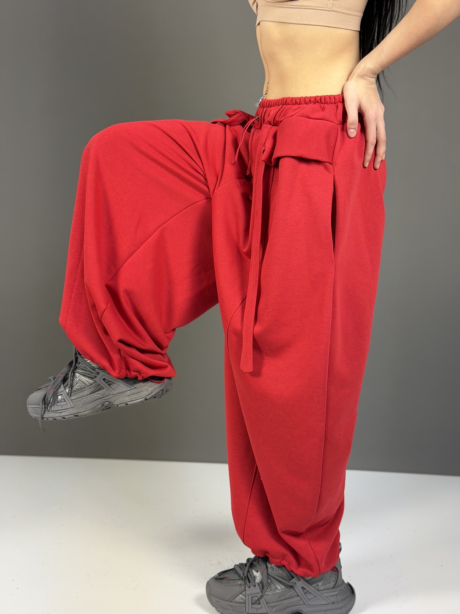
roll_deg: +0.2
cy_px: 307
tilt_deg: -1.5
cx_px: 230
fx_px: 850
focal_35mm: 48
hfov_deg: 30.3
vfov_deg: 39.7
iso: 64
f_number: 1.78
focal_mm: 6.76
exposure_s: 1/50
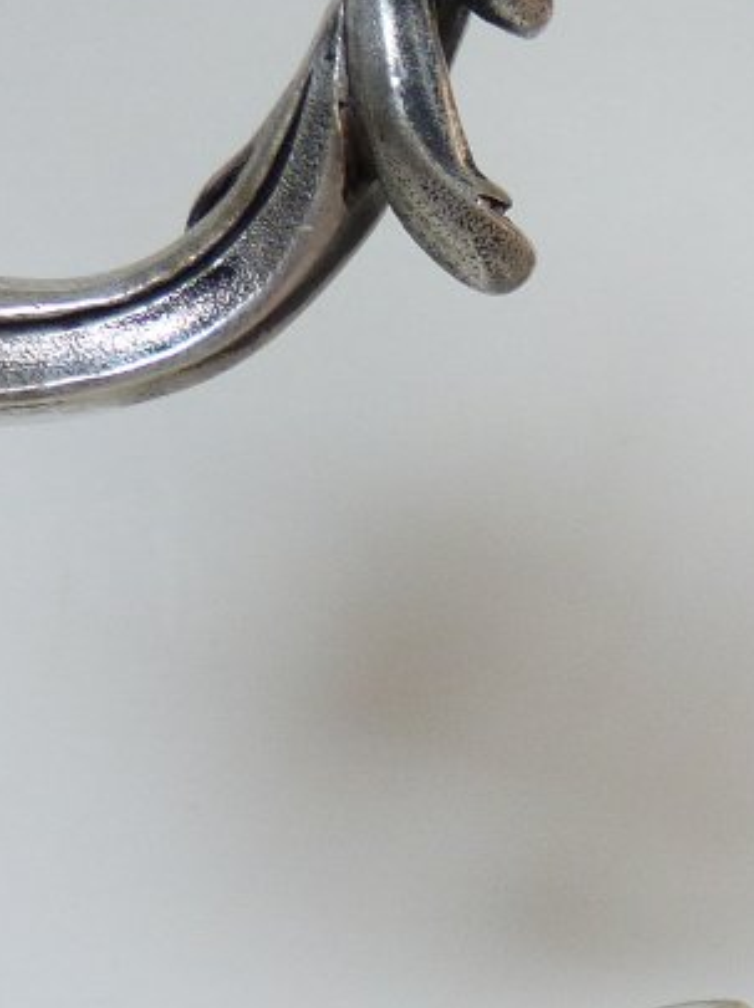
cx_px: 1045
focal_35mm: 86
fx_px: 2502
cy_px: 1018
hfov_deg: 16.0
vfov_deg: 21.9
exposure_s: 1/60
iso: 200
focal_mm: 5
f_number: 2.9
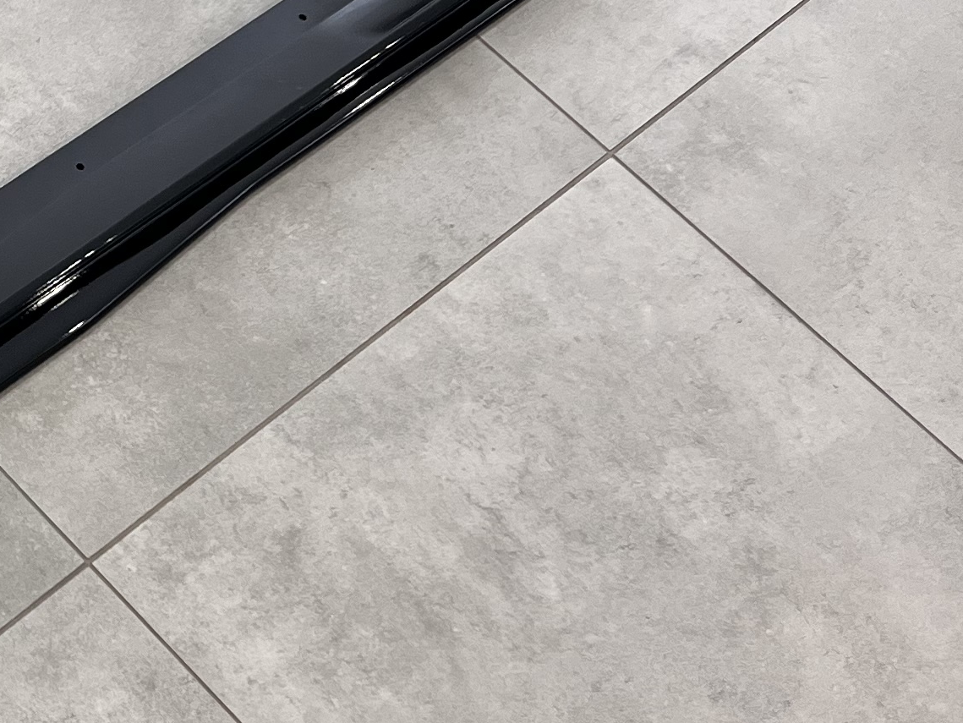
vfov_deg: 16.0
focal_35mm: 92
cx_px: -226
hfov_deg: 19.9
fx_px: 2560
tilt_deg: -54.8
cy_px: 151
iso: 100
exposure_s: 1/121
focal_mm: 5.7
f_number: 1.5
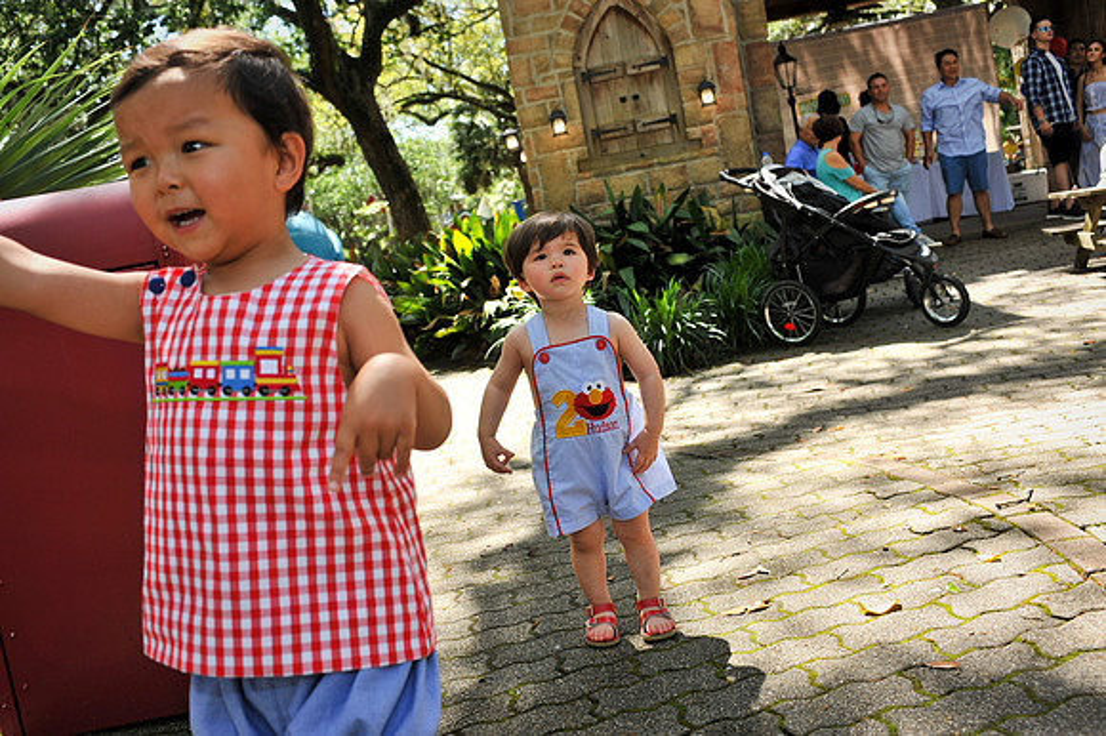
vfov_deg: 38.8
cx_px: 553
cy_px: 368
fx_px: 1044
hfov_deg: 55.8
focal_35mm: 34
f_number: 5.6
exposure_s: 1/250
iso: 250
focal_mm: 34
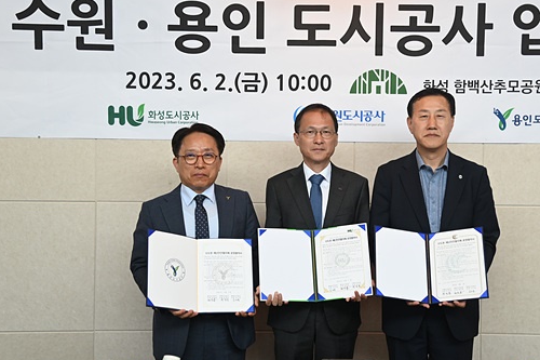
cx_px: 300
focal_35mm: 64
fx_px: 960
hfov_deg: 31.4
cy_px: 169
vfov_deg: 21.2
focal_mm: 50
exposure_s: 1/125
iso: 1000
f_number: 4
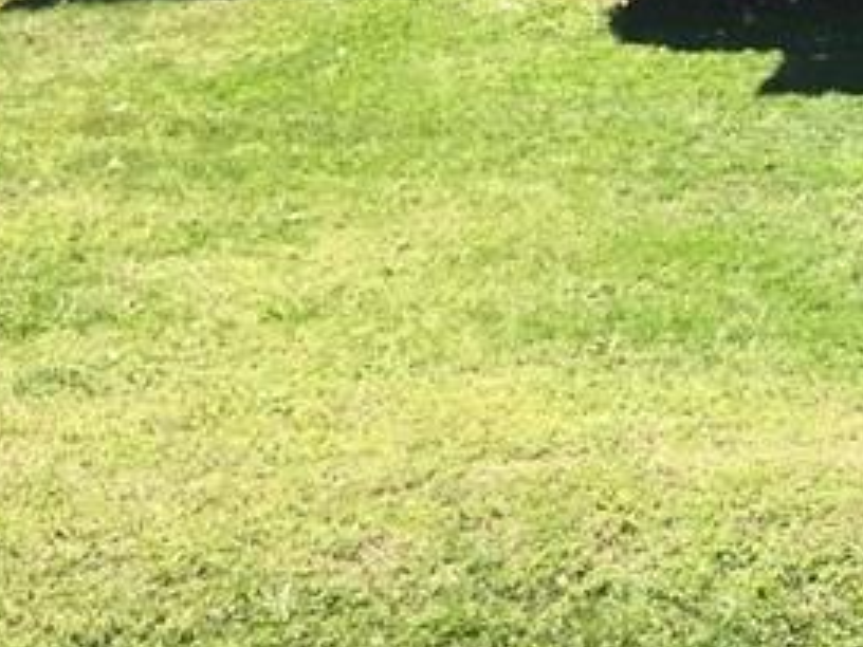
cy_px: -295
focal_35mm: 109
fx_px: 2717
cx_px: 1526
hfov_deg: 15.6
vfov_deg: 12.9
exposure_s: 1/732
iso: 32
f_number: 2.2
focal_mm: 4.15
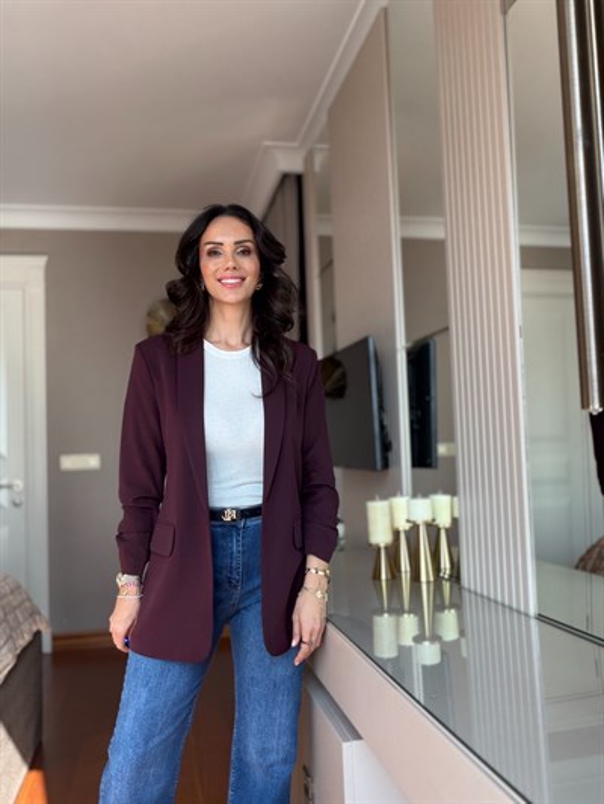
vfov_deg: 60.0
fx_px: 698
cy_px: 402
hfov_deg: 46.8
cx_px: 302
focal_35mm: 30
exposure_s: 1/121
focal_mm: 2.71
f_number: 1.9
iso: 40
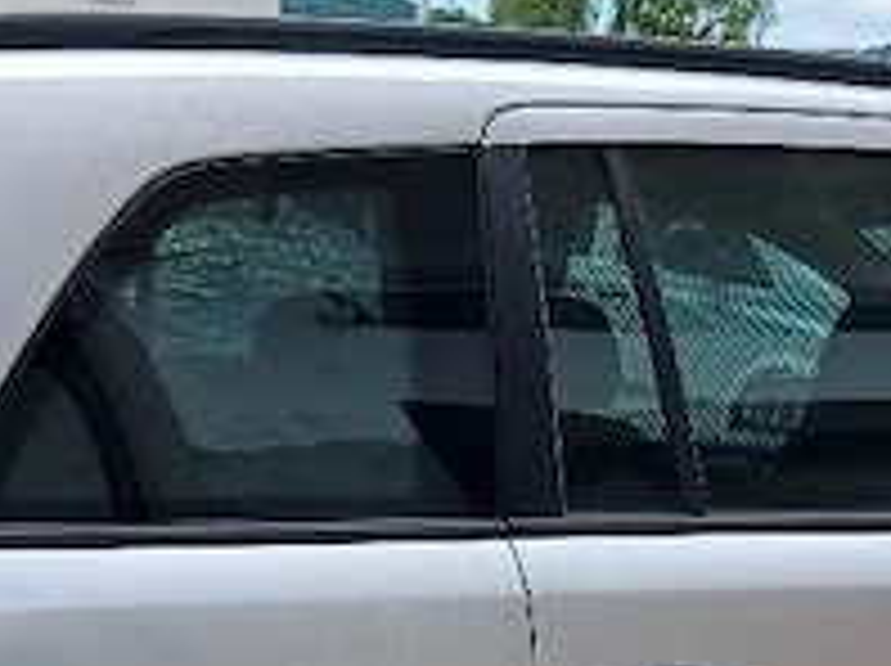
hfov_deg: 23.8
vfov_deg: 17.4
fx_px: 2108
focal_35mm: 82
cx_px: 549
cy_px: 702
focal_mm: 3.98
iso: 20
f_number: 1.8
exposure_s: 1/294
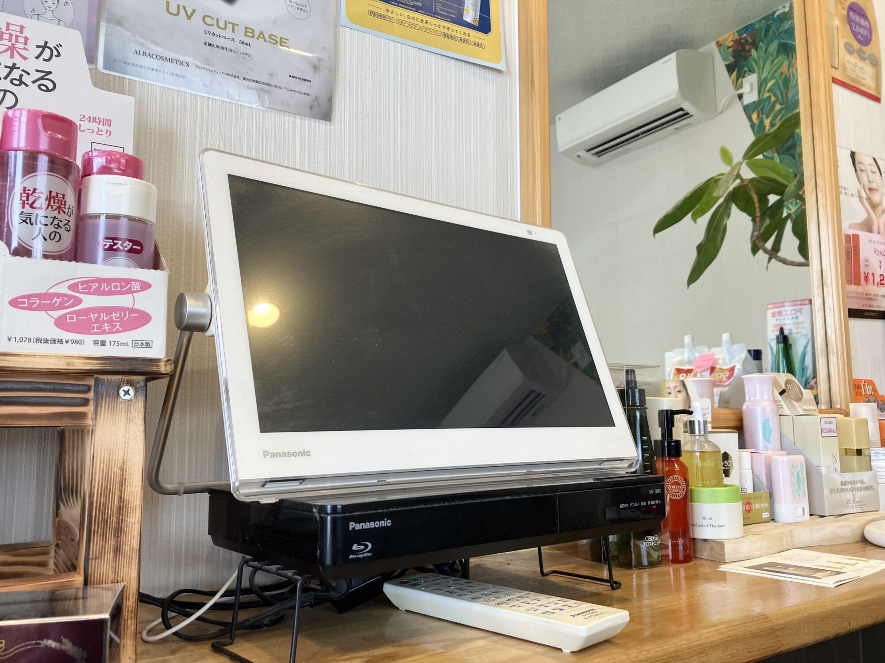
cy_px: 332
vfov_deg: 49.7
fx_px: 716
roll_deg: +0.1
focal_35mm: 28
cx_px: 442
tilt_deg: +7.4
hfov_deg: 63.4
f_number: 1.8
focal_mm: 3.99
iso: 80
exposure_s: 1/120
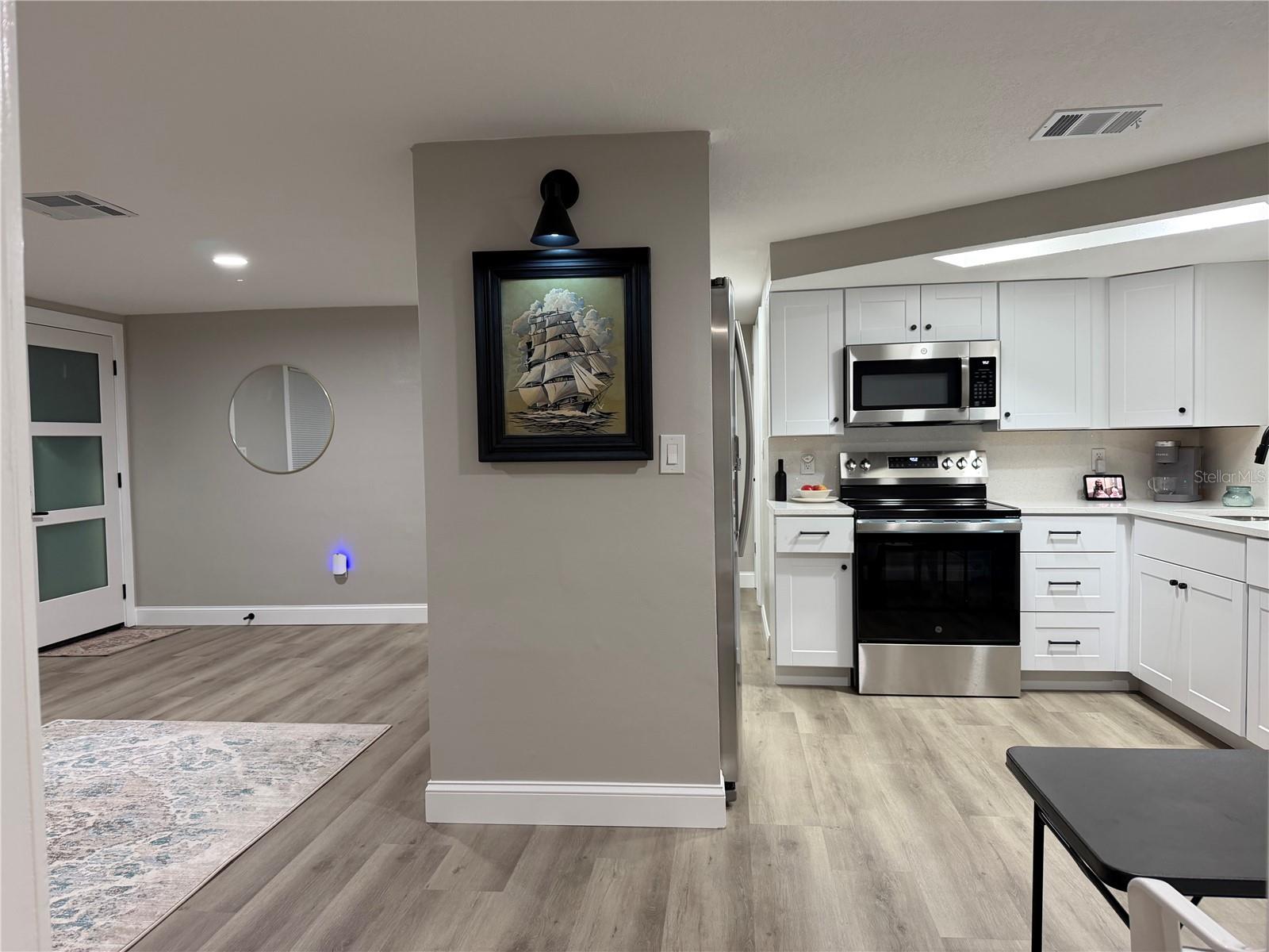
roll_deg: +0.7
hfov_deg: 71.6
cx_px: 634
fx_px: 880
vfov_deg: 56.8
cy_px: 476
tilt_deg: -3.1
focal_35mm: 24
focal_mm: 6.76
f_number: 1.78
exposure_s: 1/60
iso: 160
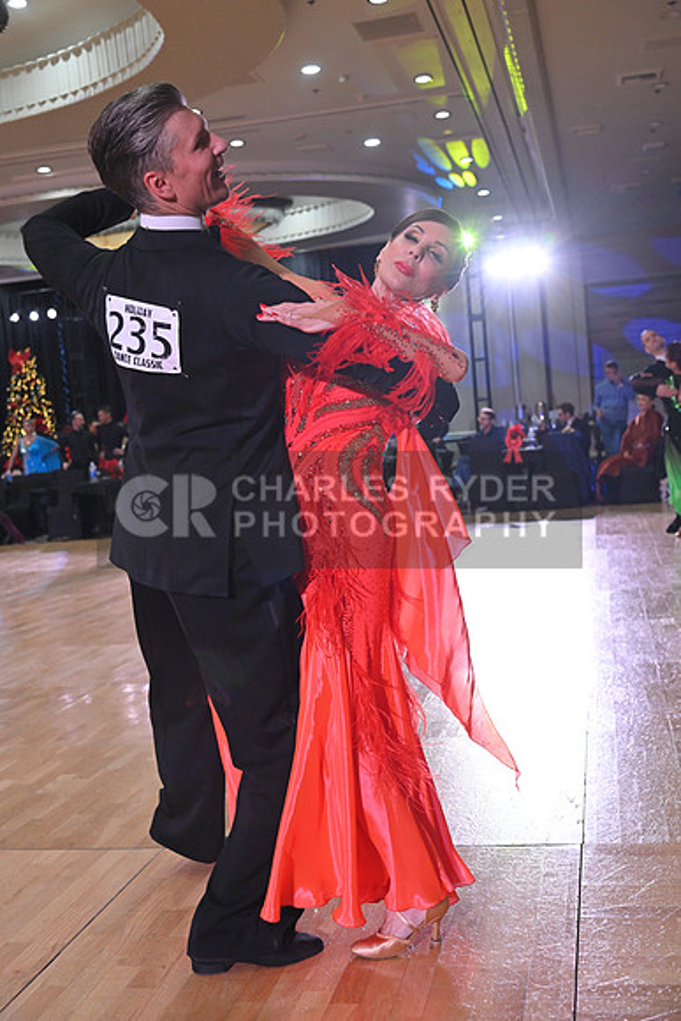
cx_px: 340
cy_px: 510
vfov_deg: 44.5
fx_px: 1248
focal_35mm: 44
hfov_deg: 30.5
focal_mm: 44
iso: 2500
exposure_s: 1/320
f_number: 5
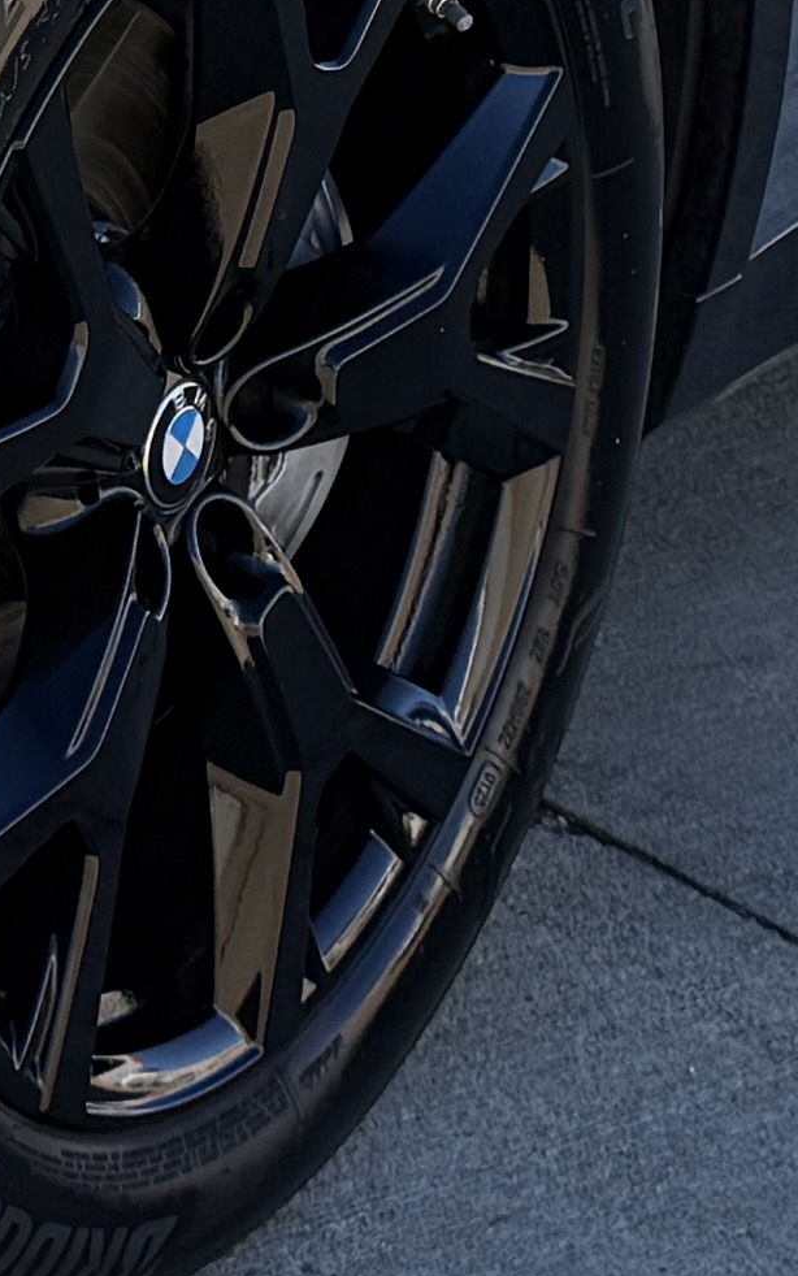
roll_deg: -2.1
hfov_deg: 8.7
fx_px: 5148
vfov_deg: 13.6
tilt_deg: -10.5
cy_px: -365
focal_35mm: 148
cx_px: -356
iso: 100
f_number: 1.78
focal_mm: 6.76
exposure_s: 1/2000
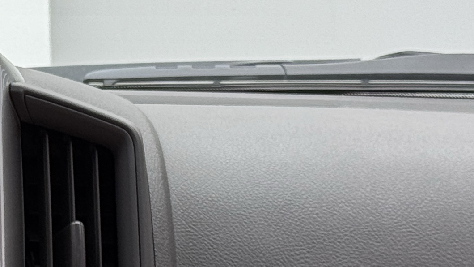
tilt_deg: -8.6
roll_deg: +0.2
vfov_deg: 6.1
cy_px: 230
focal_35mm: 199
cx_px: -257
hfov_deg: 10.4
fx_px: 2501
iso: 50
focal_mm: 6.76
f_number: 1.78
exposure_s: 1/100
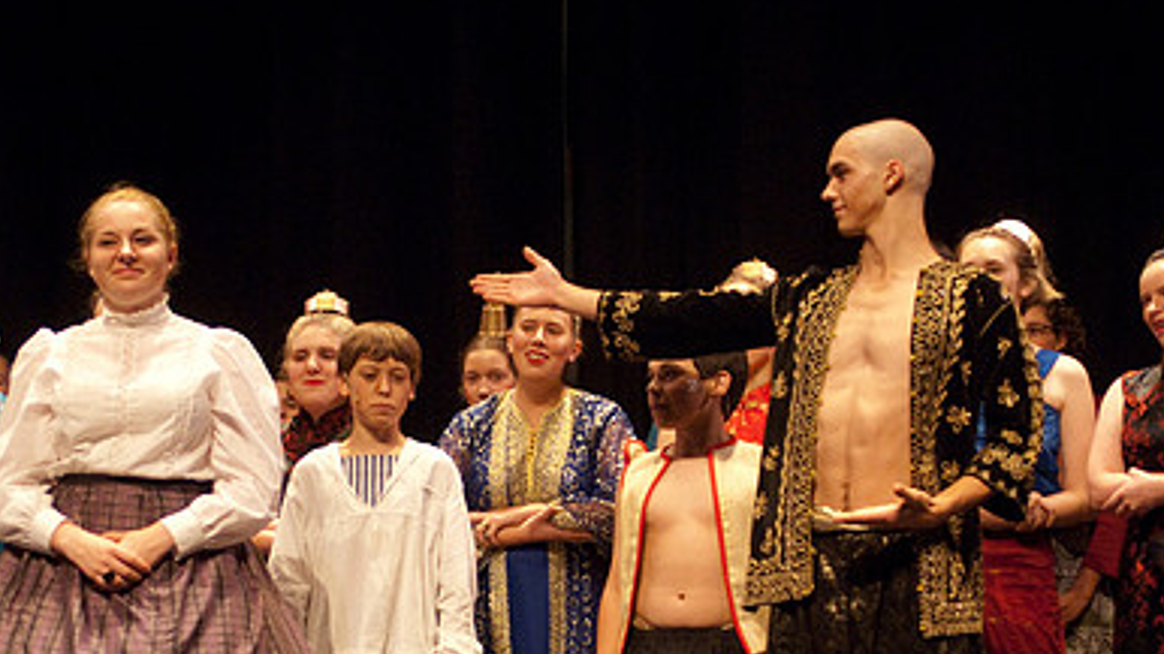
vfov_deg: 14.6
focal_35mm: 83
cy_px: 419
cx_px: 579
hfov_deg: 25.7
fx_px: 2555
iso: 1000
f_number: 2.8
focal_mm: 35
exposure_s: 1/125
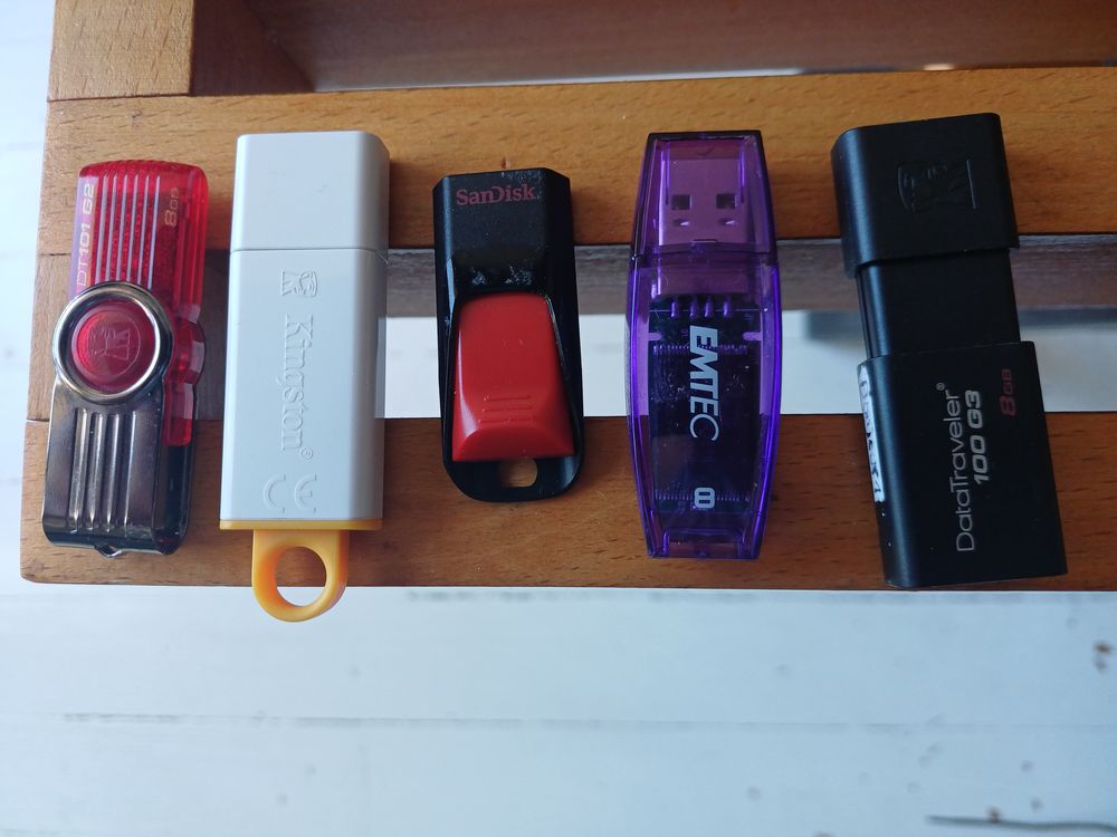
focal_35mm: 25
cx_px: 558
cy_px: 418
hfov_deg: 69.4
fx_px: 807
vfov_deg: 54.9
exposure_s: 1/50
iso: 125
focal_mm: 4.65
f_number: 1.8
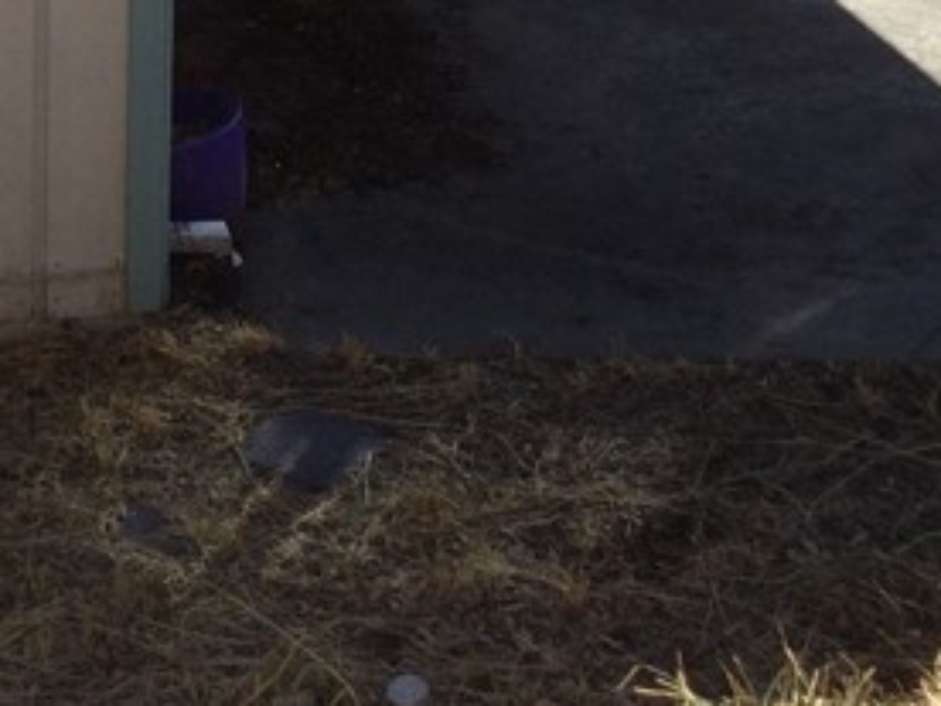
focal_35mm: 115
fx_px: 3126
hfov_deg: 16.8
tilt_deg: -21.7
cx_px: 27
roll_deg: -1.5
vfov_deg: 12.2
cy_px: -406
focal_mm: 3.3
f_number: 2.4
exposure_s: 1/460
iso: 25
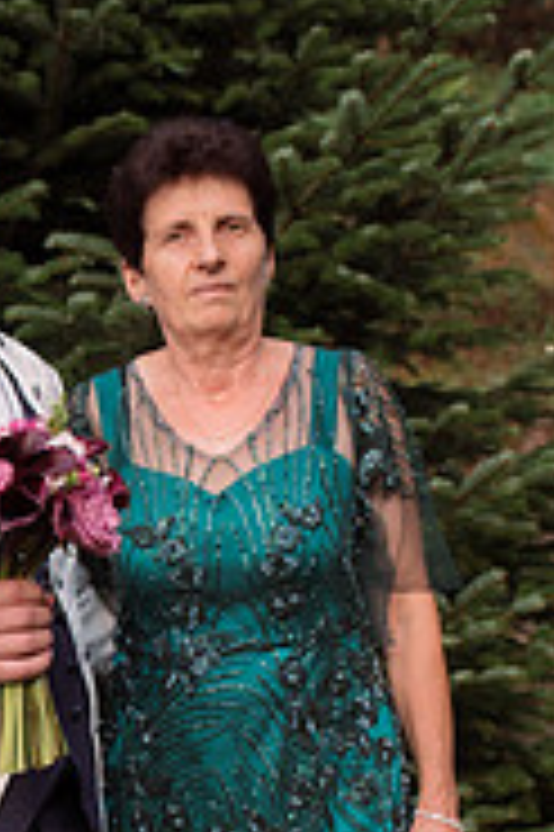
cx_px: -113
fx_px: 1804
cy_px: 823
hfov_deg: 16.7
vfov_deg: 24.8
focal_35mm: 78
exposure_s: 1/500
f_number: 4
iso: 320
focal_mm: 32
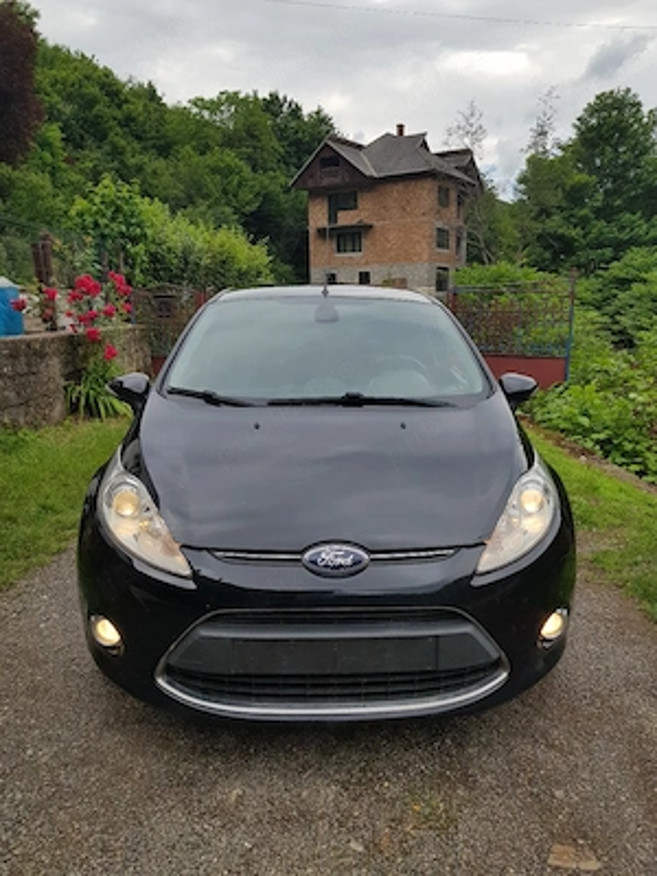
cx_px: 328
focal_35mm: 26
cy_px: 438
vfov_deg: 67.3
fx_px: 658
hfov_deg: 53.1
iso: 40
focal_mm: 4.2
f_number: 1.7
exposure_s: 1/1111
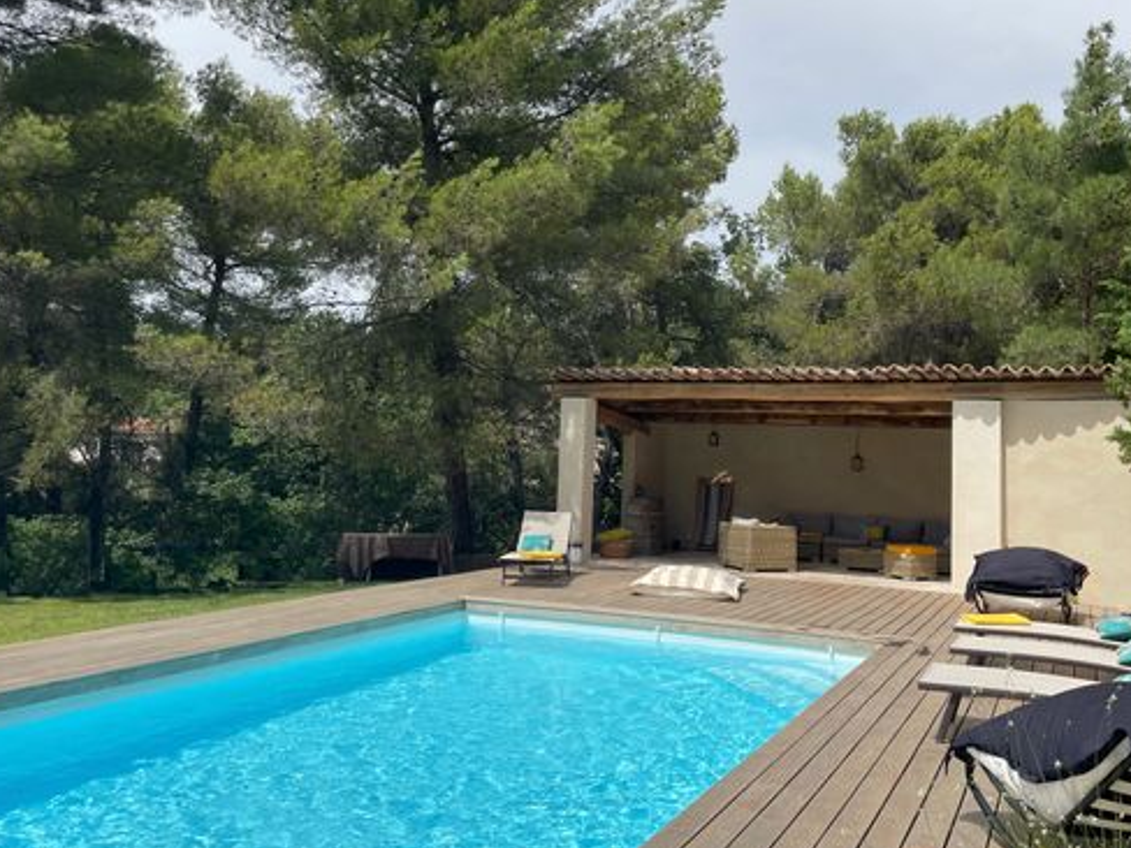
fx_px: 1046
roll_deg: -1.3
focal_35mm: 32
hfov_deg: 56.7
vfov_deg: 44.1
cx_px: 628
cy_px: 403
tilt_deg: +3.9
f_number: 1.6
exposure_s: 1/5051
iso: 32
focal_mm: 4.2
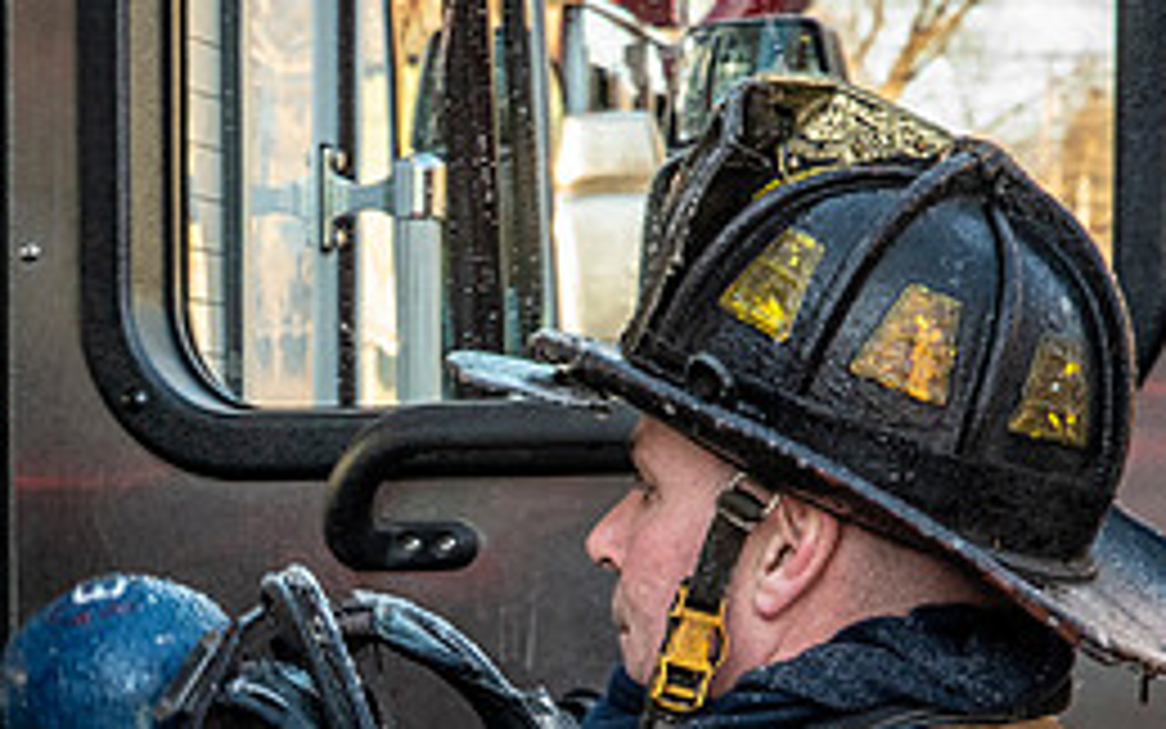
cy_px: 778
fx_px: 7533
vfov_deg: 5.5
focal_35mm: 237
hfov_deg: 8.8
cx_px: 201
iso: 1000
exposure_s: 1/125
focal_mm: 58
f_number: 8
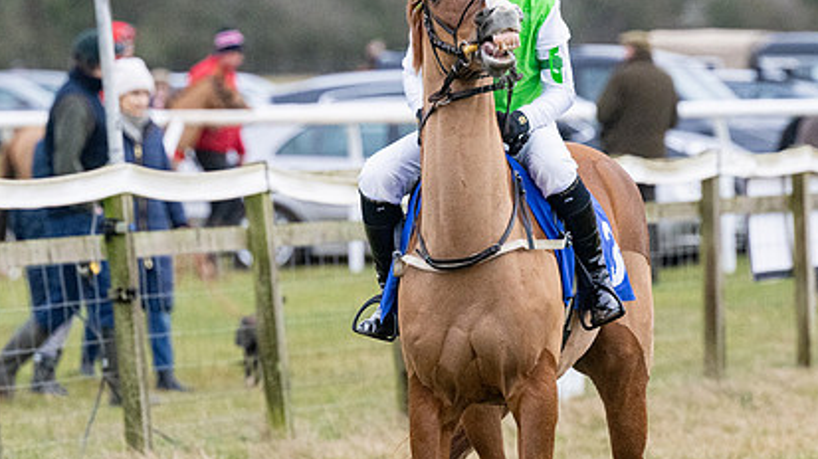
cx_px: 317
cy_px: 167
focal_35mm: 482
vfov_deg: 2.5
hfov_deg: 4.5
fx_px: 10451
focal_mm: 230
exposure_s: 1/3200
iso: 2000
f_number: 5
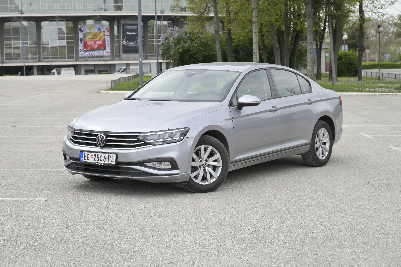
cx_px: 200
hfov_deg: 28.9
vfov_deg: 19.4
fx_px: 779
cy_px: 134
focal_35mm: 70
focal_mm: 70
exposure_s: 1/100
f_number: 8
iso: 100
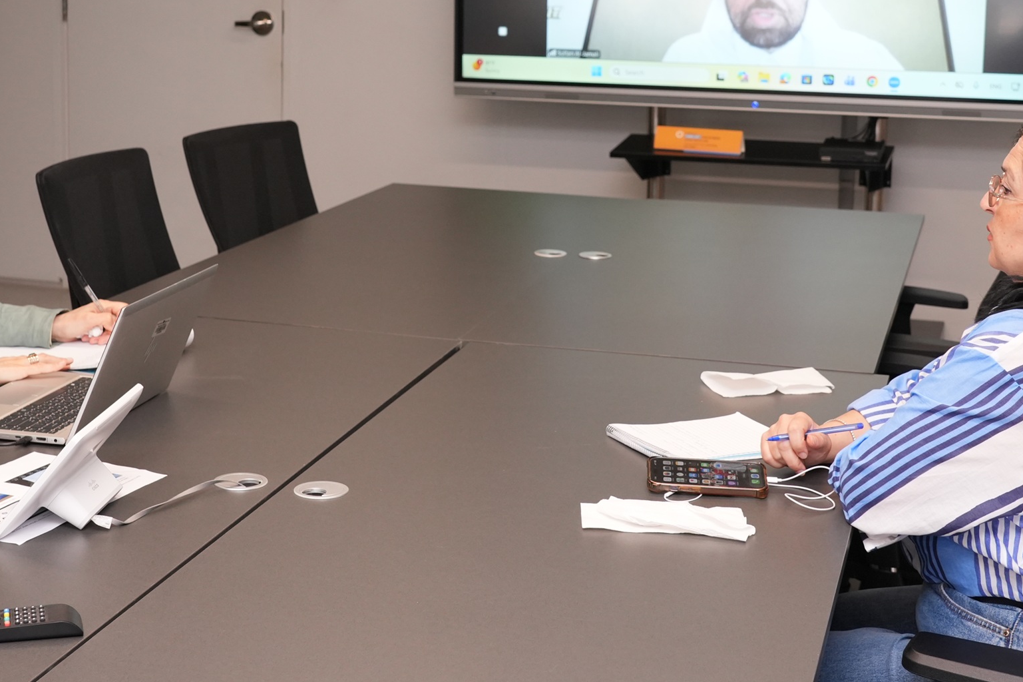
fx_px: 1761
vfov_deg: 21.7
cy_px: 147
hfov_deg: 32.4
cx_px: 460
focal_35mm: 62
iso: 1600
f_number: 5.6
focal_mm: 34
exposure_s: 1/125
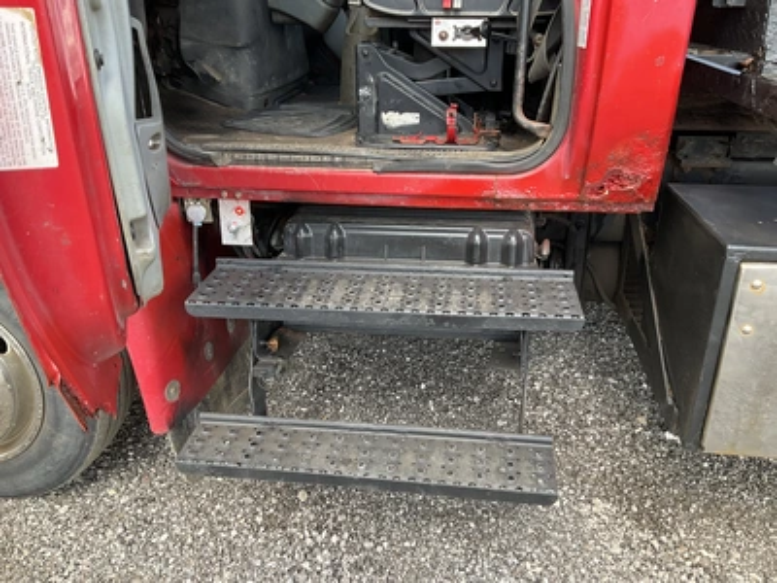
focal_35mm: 29
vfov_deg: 48.2
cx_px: 388
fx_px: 651
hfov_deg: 61.7
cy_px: 292
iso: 40
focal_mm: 3
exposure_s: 1/122
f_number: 1.8
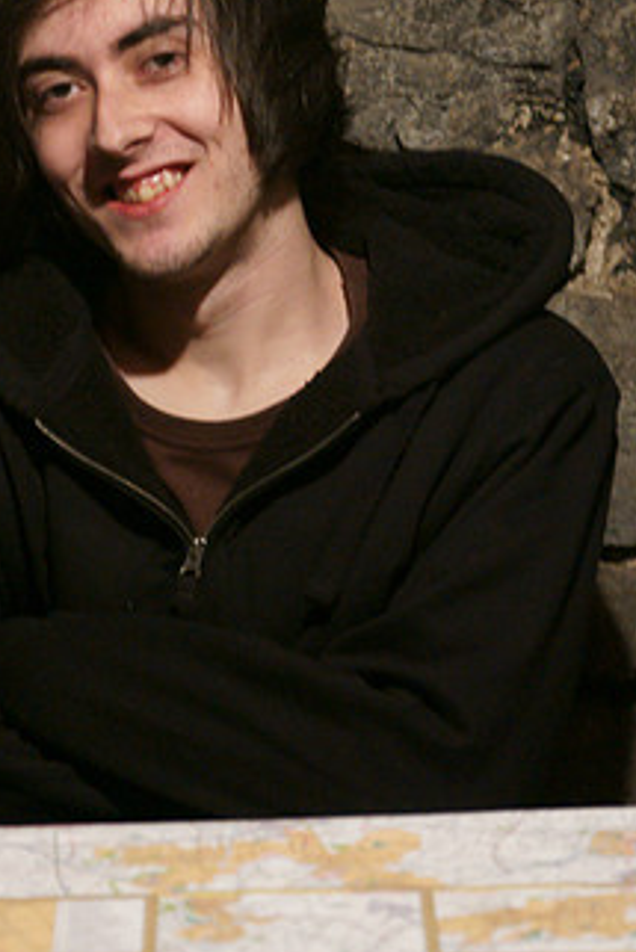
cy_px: 103
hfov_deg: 8.5
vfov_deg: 12.6
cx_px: 217
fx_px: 4288
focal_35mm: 162
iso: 1600
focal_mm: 60
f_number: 2.8
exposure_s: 1/25
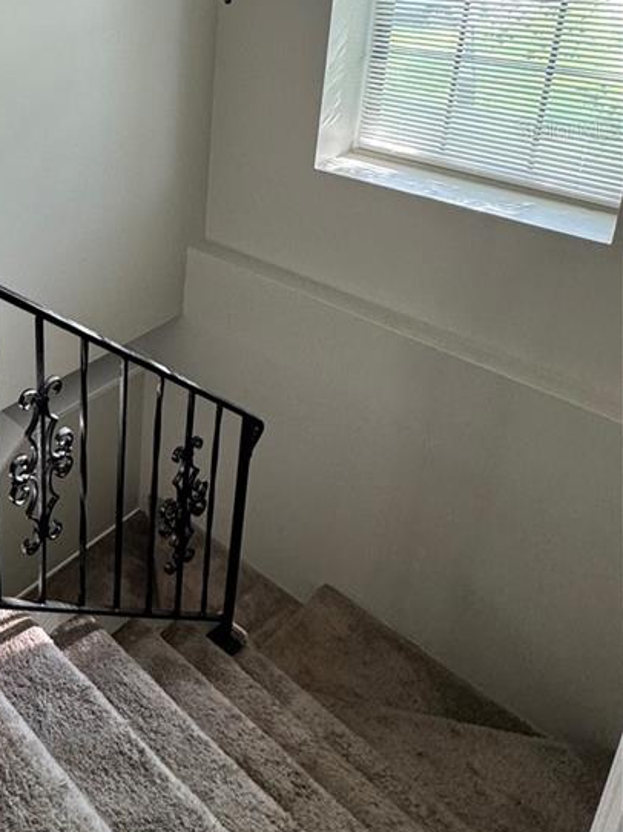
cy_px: 129
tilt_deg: -16.1
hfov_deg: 37.7
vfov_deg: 53.2
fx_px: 744
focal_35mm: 31
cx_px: -66
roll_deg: +3.4
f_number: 2.2
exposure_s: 1/120
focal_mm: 2.22
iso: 200
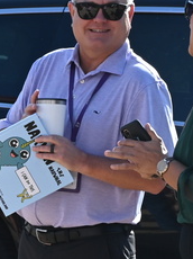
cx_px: -257
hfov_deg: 5.3
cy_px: 287
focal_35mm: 274
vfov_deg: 7.2
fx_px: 2041
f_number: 11
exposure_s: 1/500
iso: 800
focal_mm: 64
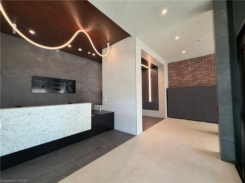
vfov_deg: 85.7
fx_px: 99
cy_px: 92
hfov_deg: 102.1
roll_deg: +0.5
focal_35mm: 14
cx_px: 122
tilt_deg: +3.5
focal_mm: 2.22
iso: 160
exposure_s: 1/120
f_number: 2.2
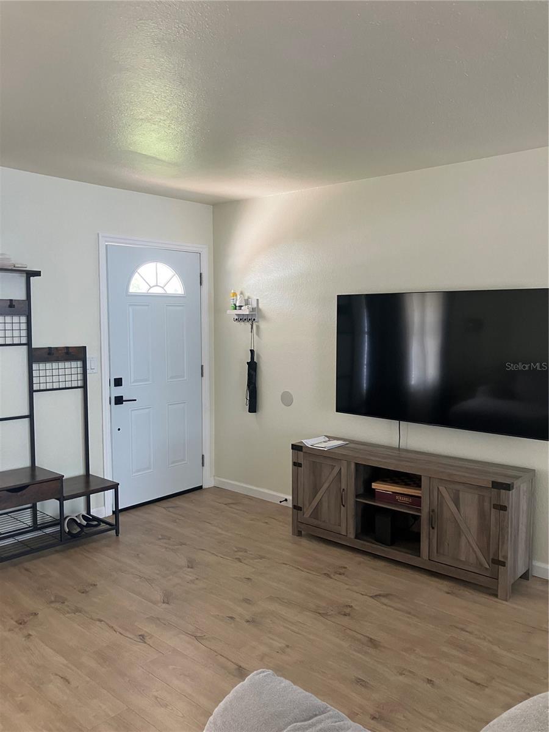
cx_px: 274
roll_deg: +0.2
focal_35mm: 28
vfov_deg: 63.4
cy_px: 366
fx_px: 592
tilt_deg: -4.6
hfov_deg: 49.7
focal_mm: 3.99
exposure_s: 1/60
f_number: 1.8
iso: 100
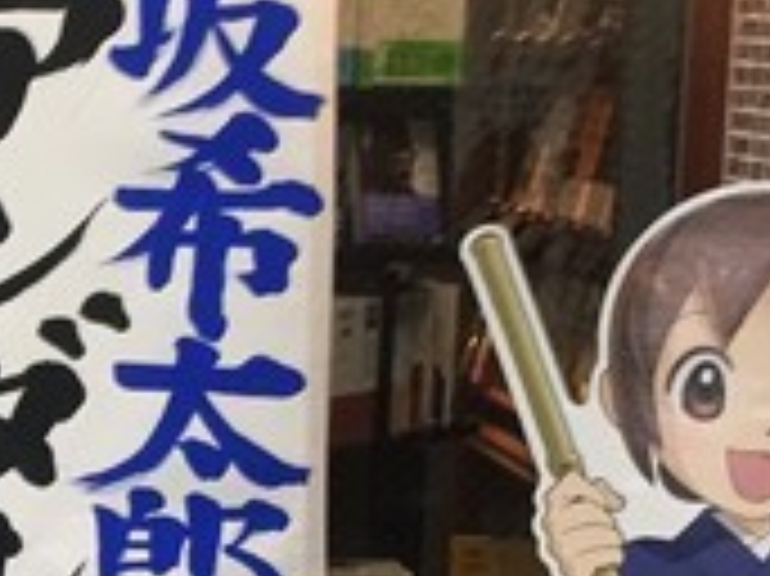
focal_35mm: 136
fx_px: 3023
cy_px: 292
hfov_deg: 13.6
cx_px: -410
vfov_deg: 10.9
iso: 40
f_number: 2.2
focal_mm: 4.15
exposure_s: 1/15
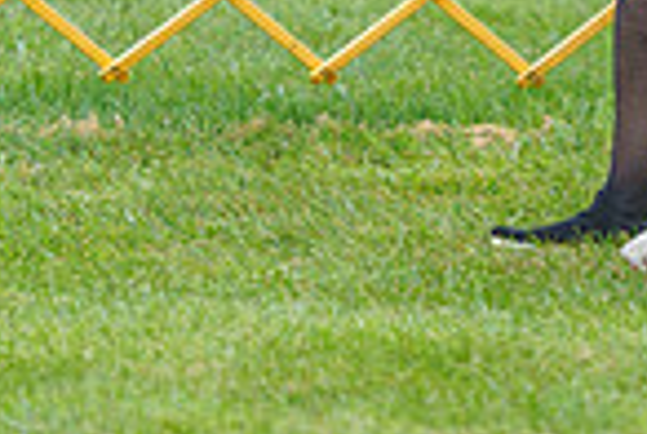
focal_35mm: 793
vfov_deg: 1.7
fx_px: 14281
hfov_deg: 2.6
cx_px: 829
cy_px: -370
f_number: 2.8
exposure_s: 1/640
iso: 640
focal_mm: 200
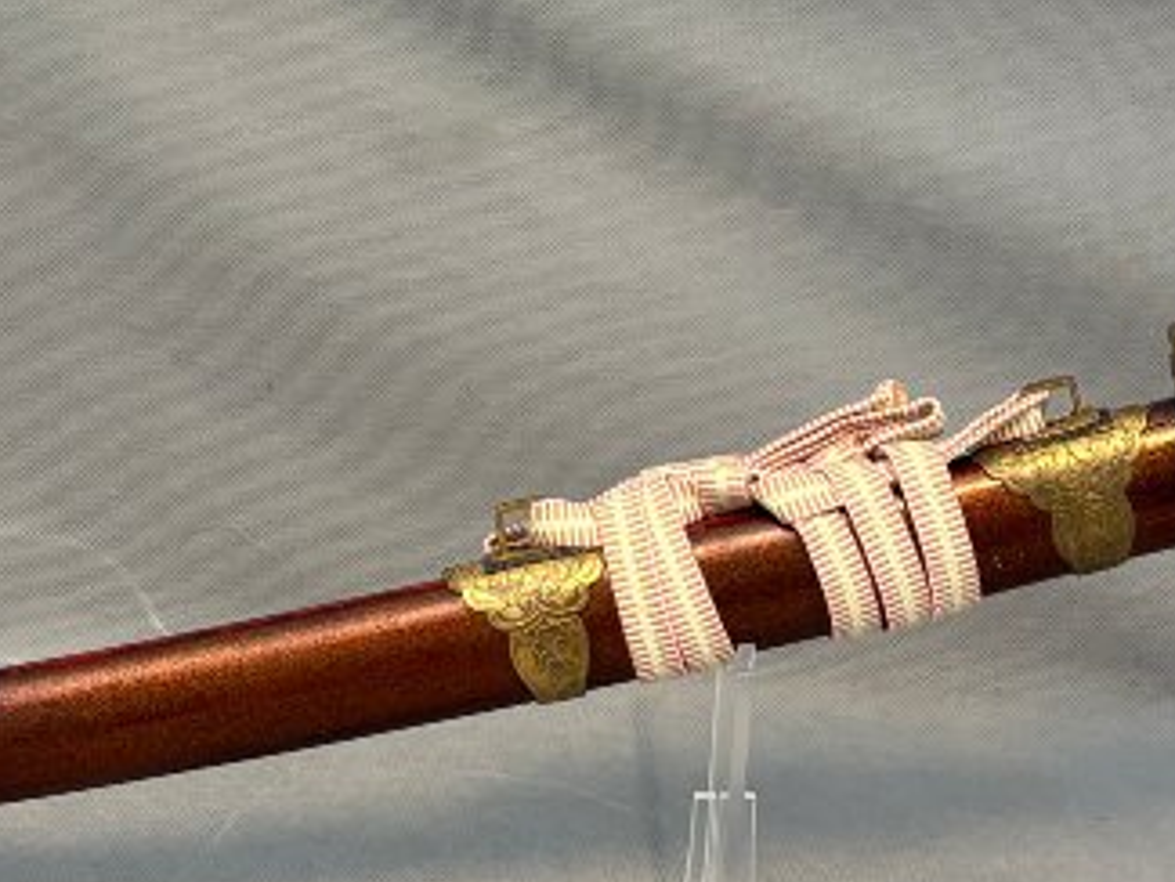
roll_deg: -0.9
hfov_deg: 20.4
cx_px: 394
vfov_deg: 15.1
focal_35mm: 96
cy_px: -25
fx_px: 3260
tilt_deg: -10.9
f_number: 1.6
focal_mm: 5.96
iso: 100
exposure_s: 1/100
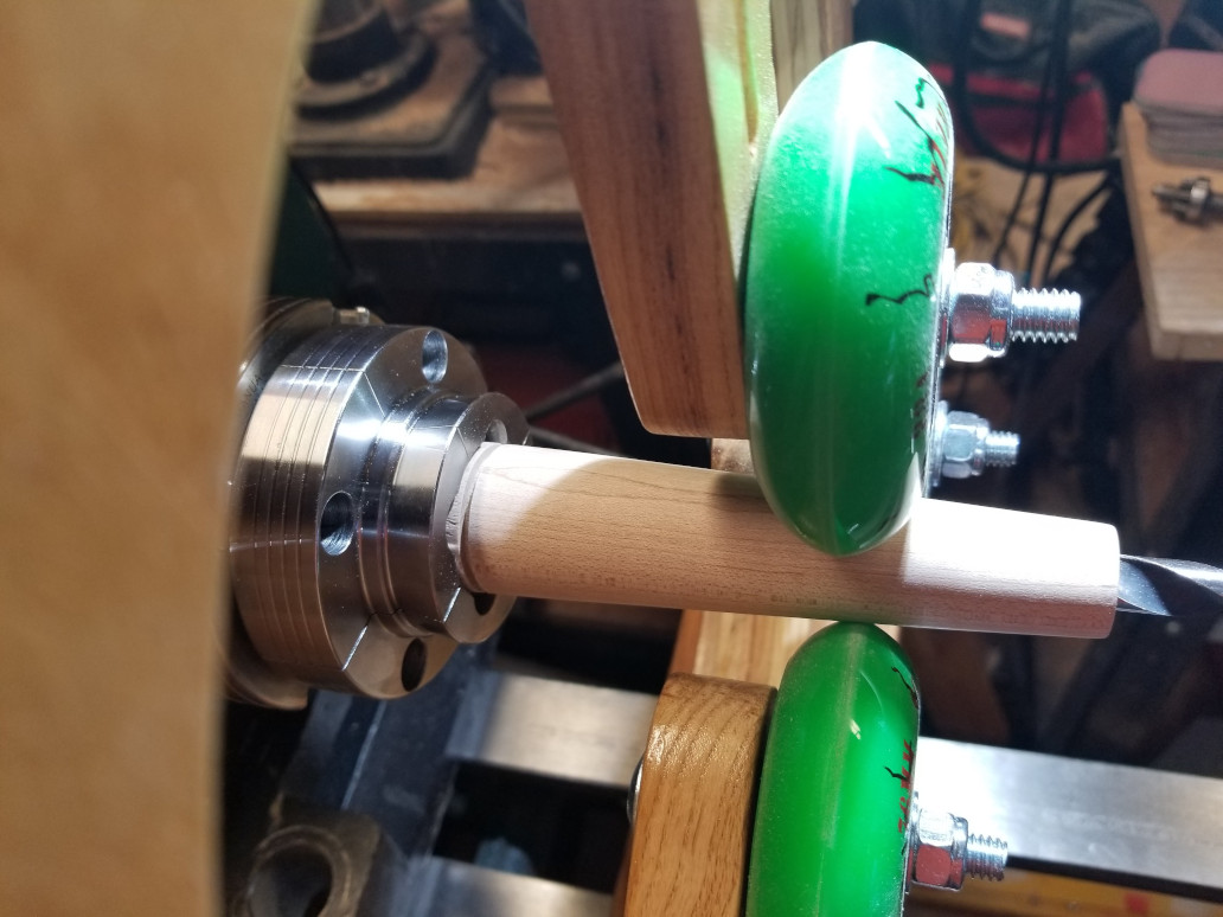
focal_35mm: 26
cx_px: 612
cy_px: 458
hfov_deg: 67.3
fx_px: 919
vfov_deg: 53.1
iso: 100
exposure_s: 1/60
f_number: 1.7
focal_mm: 4.25
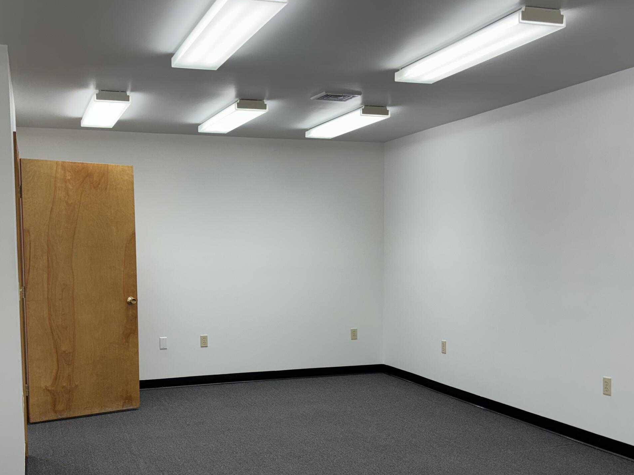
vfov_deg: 34.9
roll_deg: +0.0
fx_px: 751
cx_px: 284
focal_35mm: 41
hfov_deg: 45.7
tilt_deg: -6.1
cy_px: 308
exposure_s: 1/120
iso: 80
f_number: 1.6
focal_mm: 5.96
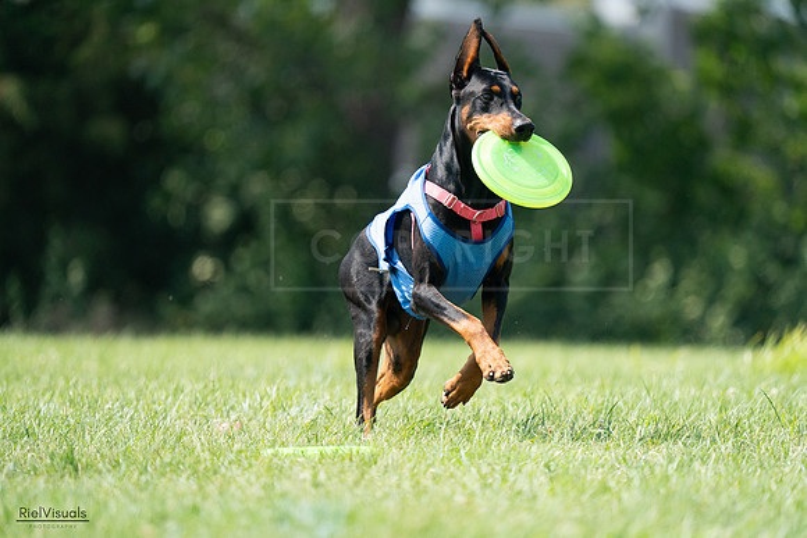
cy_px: 269
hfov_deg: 3.6
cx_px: 404
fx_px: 12914
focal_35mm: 576
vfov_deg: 2.4
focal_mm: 576
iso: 2500
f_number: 6.3
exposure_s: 1/4000
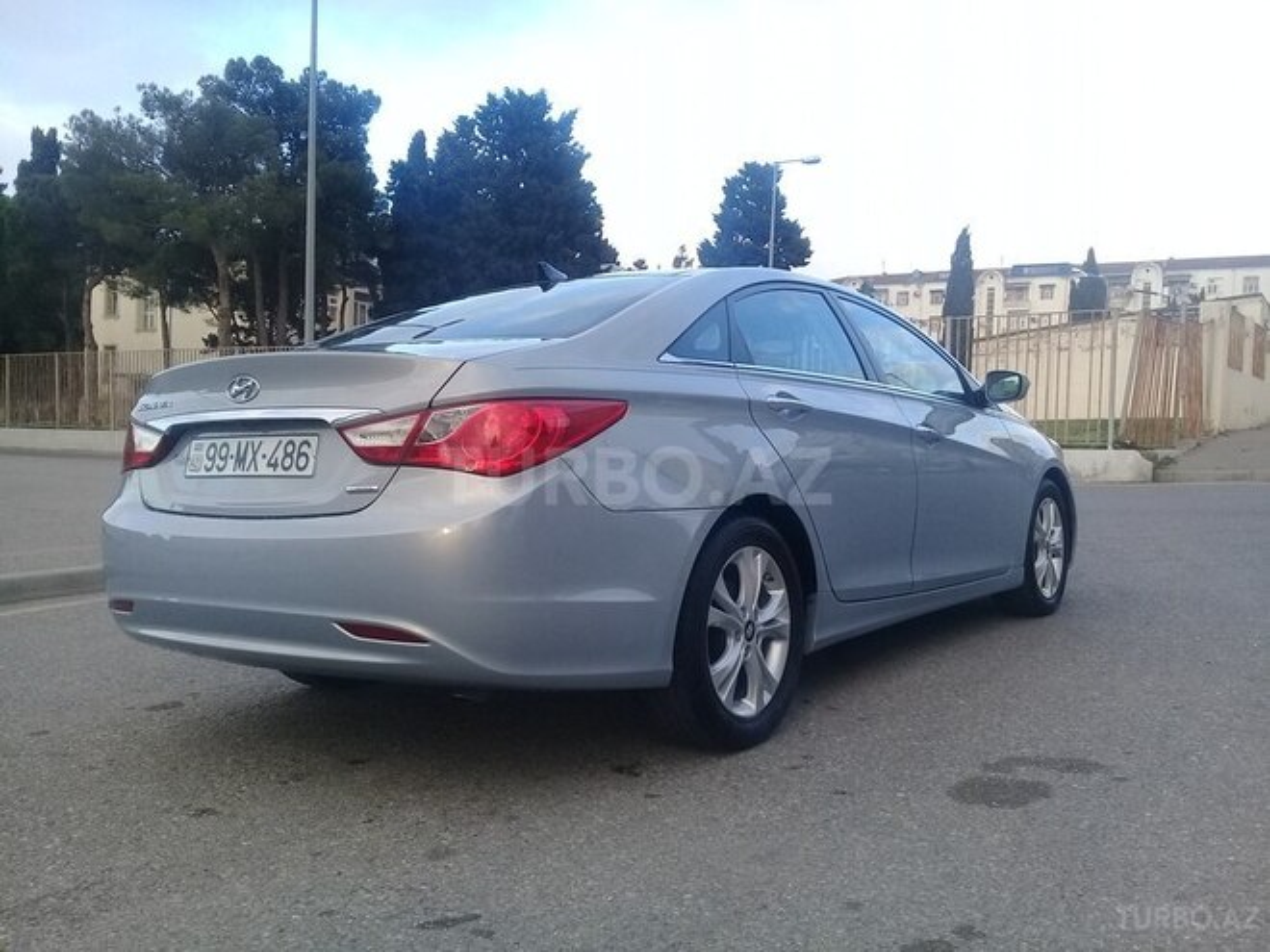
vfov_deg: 45.4
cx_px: 635
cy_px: 476
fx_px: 1137
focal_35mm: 31
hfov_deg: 58.4
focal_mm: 3.3
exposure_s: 1/173
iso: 50
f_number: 2.2
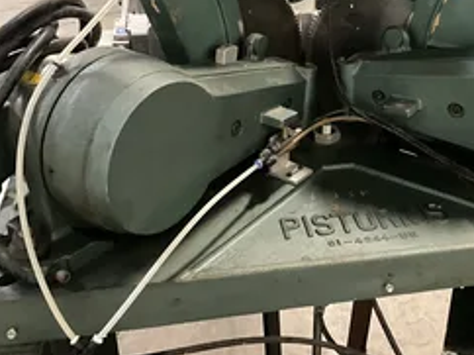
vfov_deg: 30.1
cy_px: 145
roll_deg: -1.9
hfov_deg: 39.2
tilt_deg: -28.9
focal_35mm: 48
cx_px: 317
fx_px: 657
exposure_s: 1/30
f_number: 1.8
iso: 640
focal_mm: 3
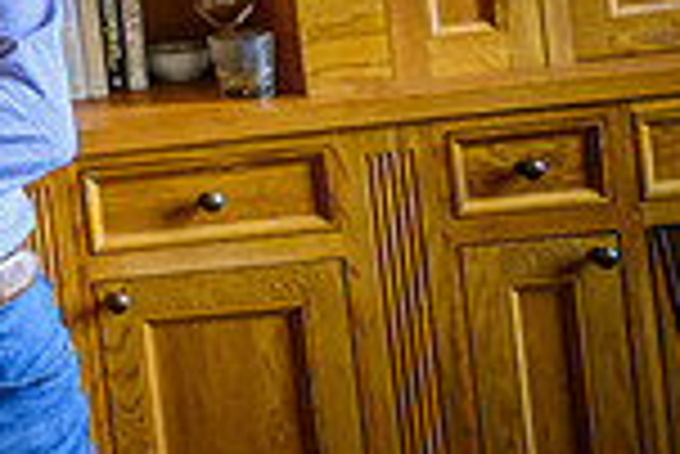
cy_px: -128
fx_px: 1739
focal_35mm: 92
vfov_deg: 14.3
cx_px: -495
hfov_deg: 18.2
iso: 1600
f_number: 2.8
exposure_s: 1/125
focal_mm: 24
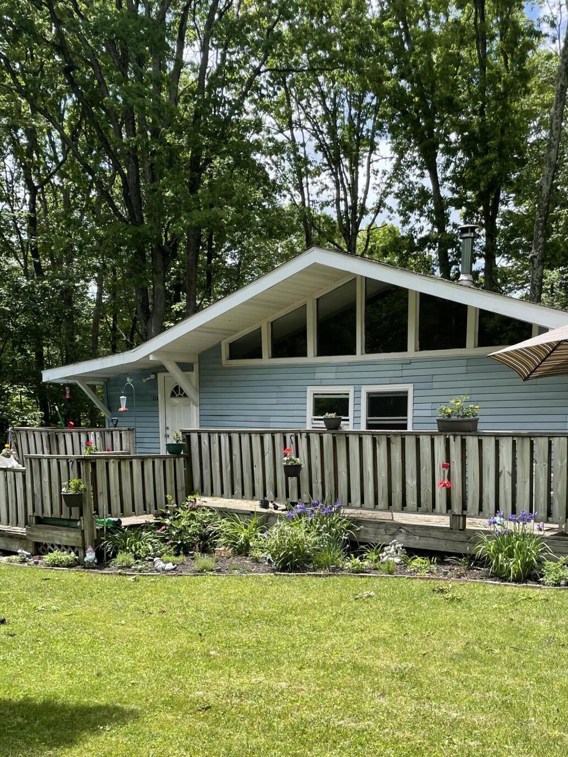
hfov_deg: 37.6
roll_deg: +0.0
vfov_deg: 47.6
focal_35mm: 38
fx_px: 831
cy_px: 542
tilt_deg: -8.7
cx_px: 330
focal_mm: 4.2
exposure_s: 1/1401
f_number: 1.6
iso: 32
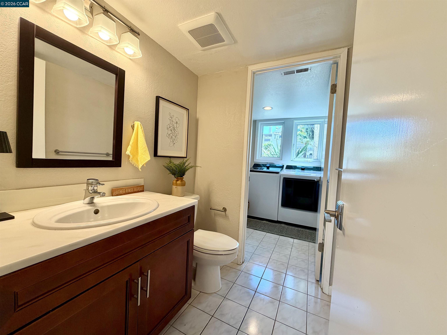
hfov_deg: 102.1
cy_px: 168
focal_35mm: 14
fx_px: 181
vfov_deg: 85.7
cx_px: 224
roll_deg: -2.6
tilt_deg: -3.6
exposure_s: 1/120
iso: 100
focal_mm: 2.22
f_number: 2.2
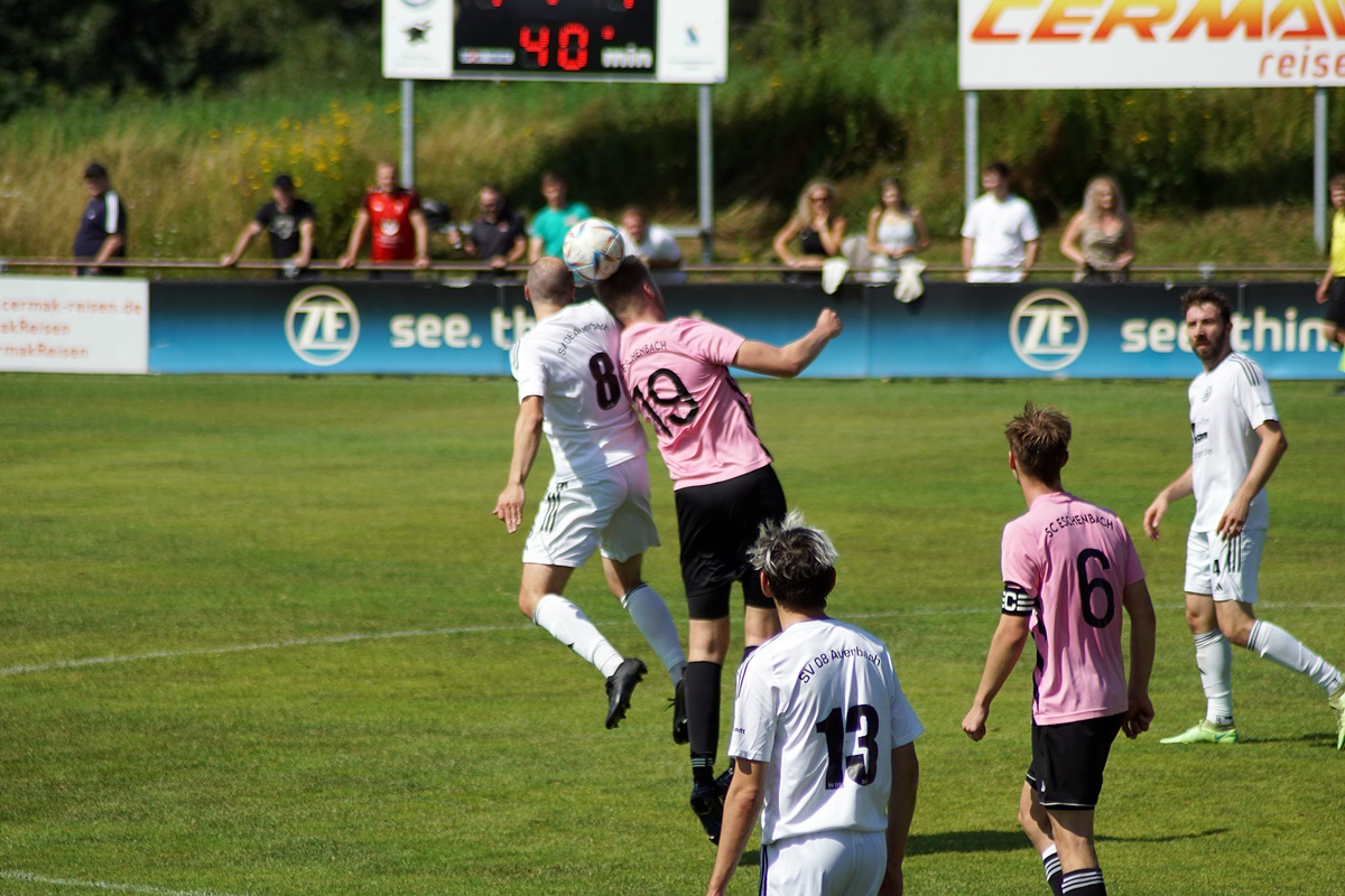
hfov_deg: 7.6
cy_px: 448
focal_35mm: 270
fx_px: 10087
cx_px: 672
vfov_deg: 5.1
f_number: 4.5
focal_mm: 180
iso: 200
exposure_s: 1/2000
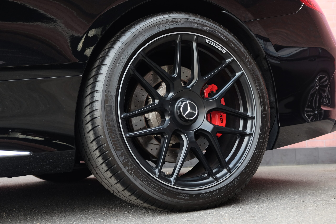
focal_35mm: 45
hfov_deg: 43.6
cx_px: 168
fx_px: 420
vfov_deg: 29.9
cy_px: 112
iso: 400
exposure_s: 1/125
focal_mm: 30.2
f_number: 4
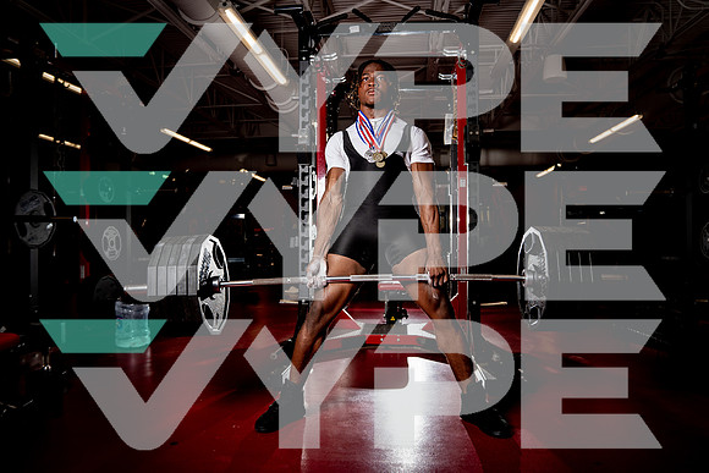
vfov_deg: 51.5
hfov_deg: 71.7
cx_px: 347
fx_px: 490
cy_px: 236
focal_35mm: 25
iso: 200
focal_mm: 24
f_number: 4
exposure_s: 1/250
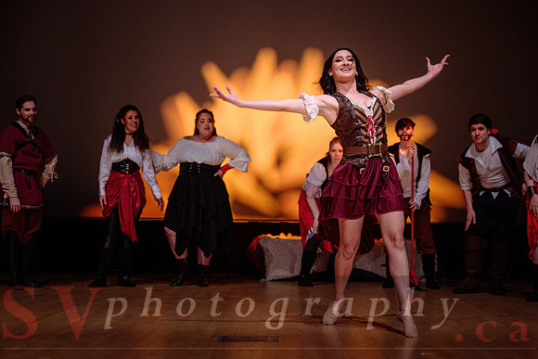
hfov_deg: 30.6
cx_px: 269
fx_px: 982
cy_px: 194
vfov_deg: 20.7
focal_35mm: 66
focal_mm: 60
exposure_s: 1/250
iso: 1600
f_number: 2.8
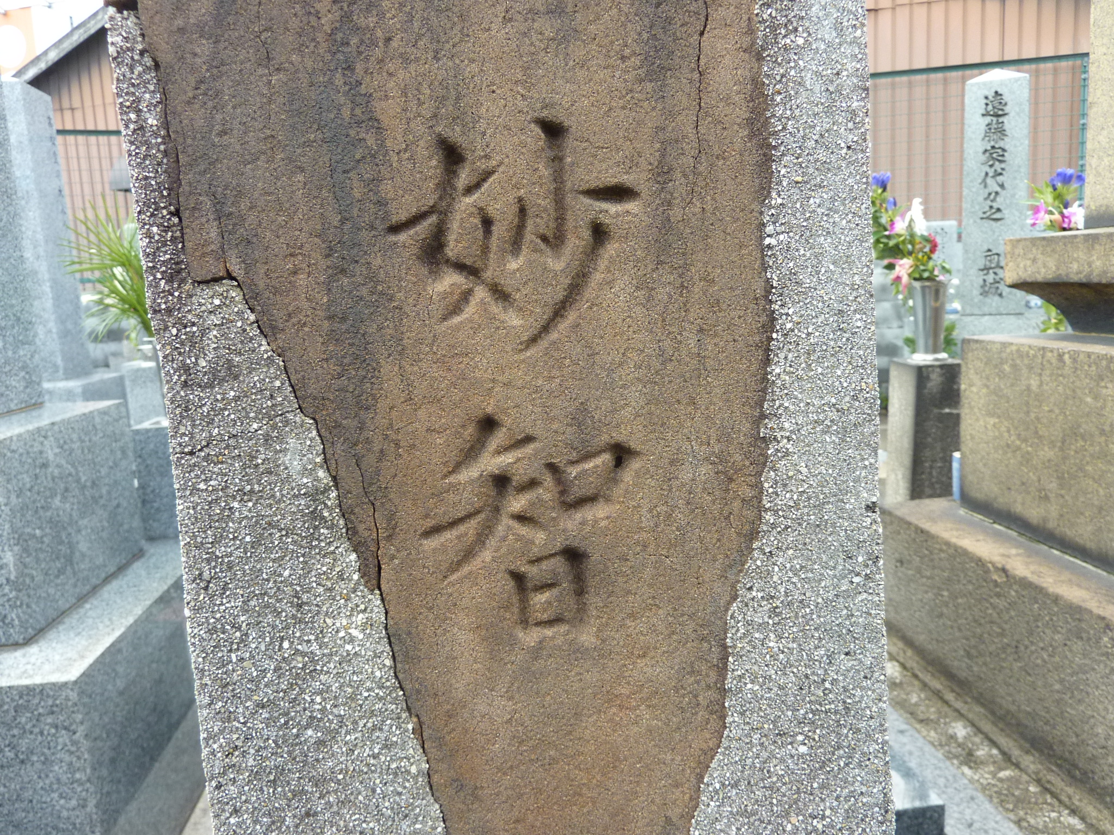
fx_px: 805
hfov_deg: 69.4
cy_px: 418
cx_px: 557
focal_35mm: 25
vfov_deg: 54.9
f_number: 3.3
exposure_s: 1/200
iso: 160
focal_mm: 4.1
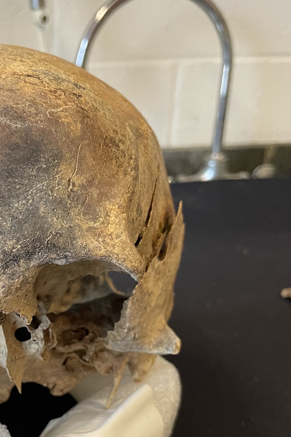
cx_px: 1
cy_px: 343
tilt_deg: -24.6
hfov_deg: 26.6
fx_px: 582
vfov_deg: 39.6
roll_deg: +1.9
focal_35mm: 48
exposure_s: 1/60
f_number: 1.6
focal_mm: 4.2
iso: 200
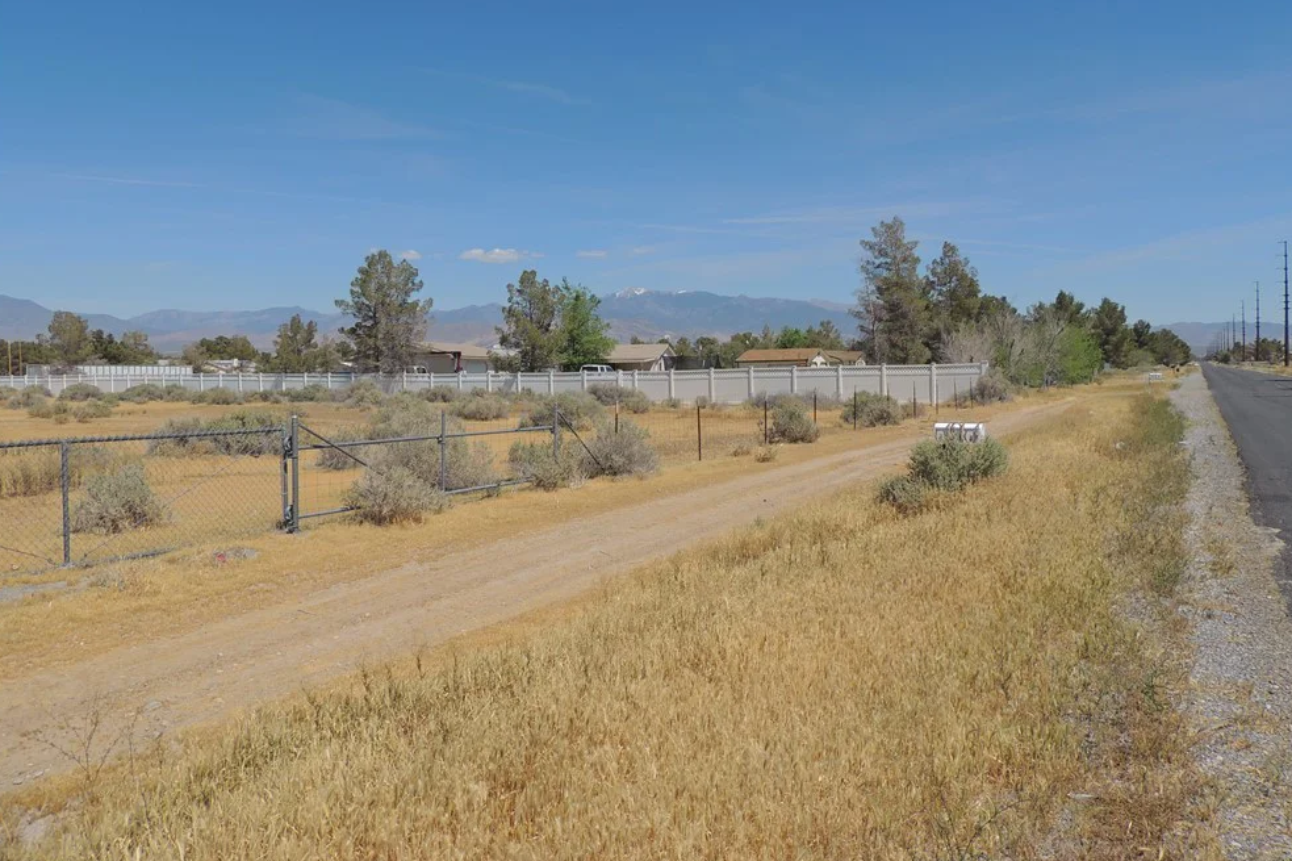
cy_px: 392
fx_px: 933
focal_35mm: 26
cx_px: 655
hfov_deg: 69.4
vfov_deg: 49.5
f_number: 3.3
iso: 100
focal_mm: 4.3
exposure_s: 1/2000
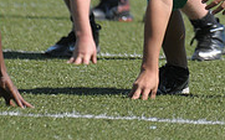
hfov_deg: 1.4
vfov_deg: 0.9
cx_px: 189
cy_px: -97
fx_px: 8974
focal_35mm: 1464
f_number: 4
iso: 640
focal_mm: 300
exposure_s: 1/4000
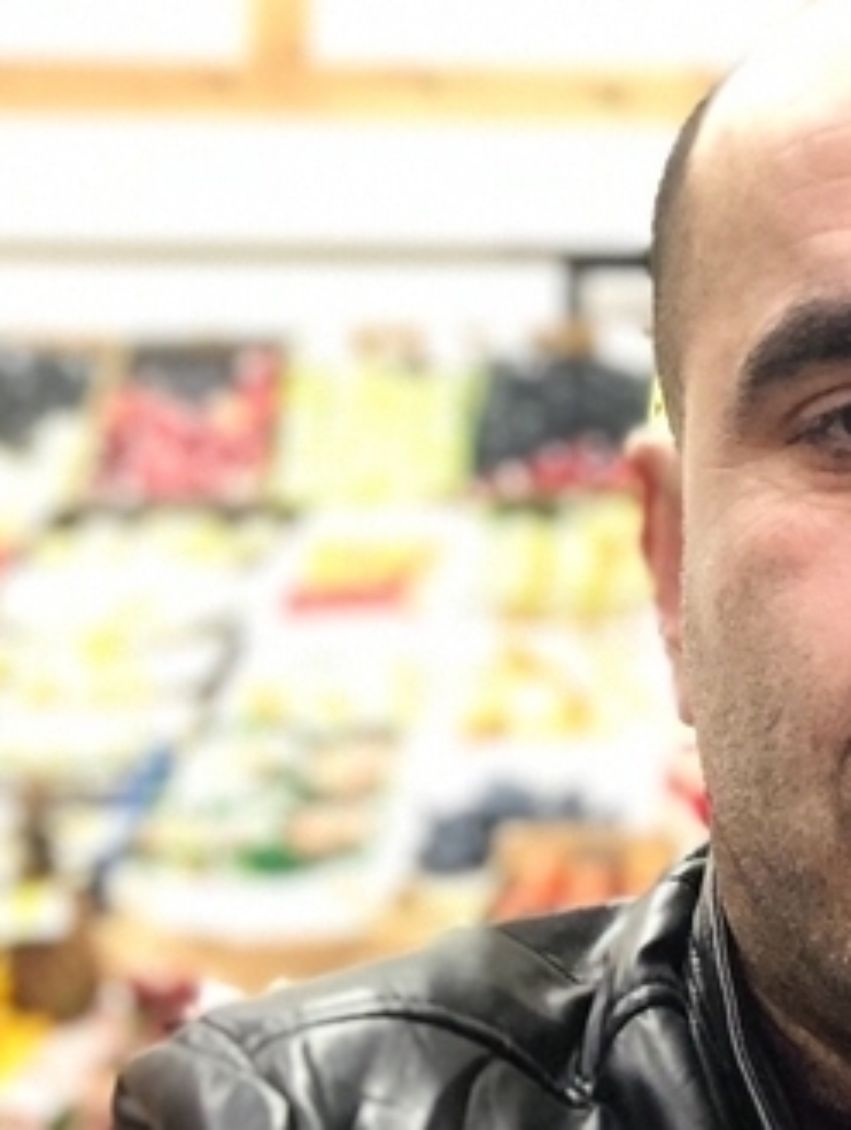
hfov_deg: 18.2
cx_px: 951
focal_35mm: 78
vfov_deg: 24.9
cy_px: 369
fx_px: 2550
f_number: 2.2
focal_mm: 2.87
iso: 160
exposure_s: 1/33
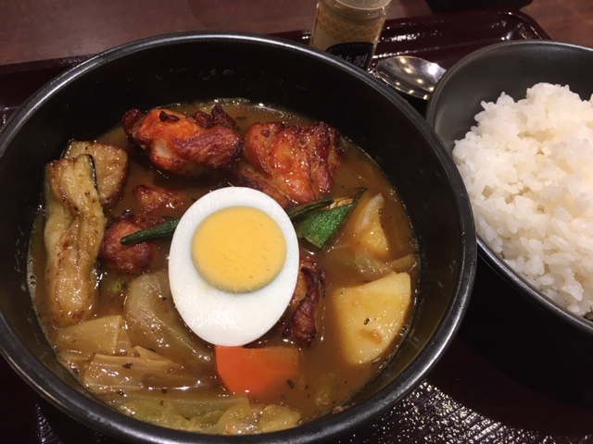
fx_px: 497
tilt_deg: -55.4
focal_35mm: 29
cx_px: 296
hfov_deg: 61.7
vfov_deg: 48.2
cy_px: 222
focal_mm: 4.15
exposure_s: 1/30
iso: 50
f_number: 2.2
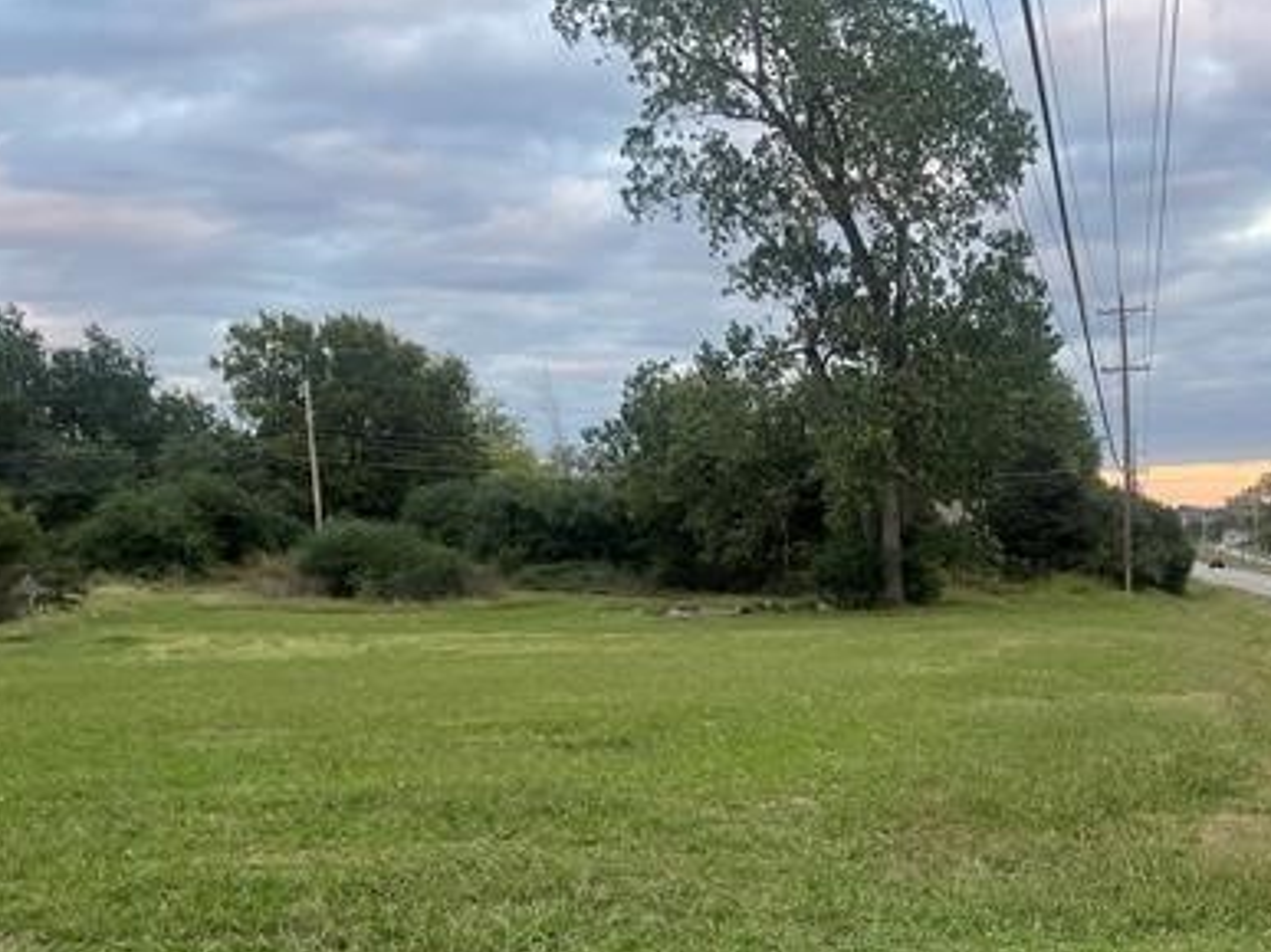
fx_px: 1578
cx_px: 1025
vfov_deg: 32.9
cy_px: 722
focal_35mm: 43
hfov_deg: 41.9
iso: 100
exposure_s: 1/122
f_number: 1.6
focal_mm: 5.1
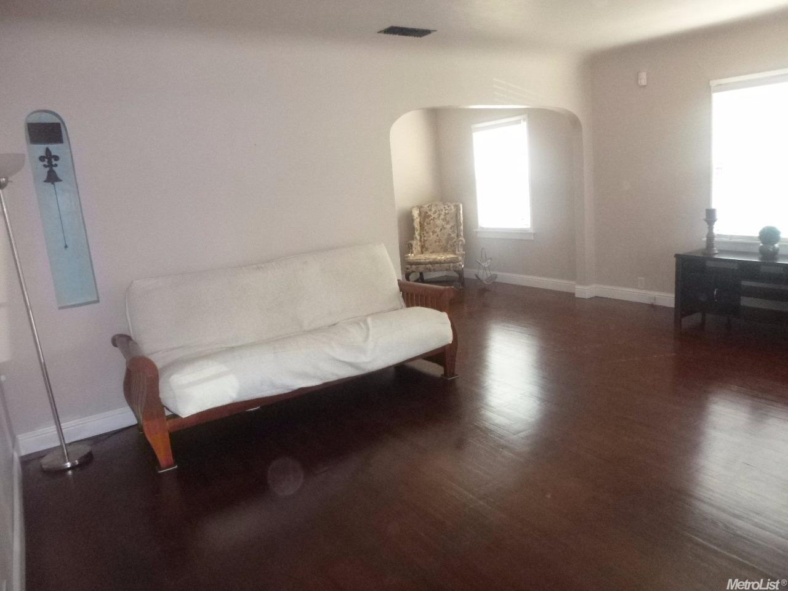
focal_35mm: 25
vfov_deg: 54.9
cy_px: 296
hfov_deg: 69.4
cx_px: 394
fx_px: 569
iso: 640
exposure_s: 1/60
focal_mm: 4.5
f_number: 3.9
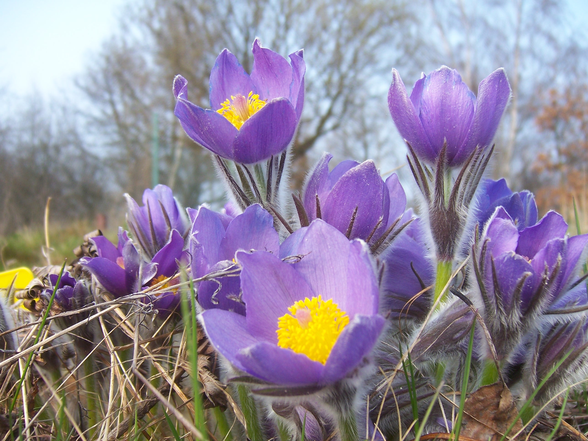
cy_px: 220
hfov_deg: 51.4
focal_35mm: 36
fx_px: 612
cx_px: 294
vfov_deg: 39.7
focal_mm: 6.2
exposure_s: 1/320
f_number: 2.8
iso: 80
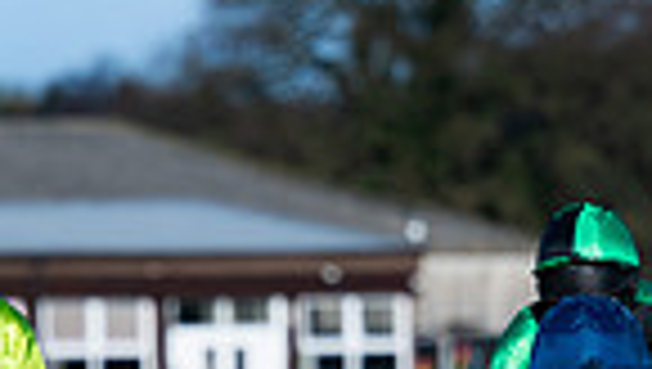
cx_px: 429
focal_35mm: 753
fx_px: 13035
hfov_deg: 2.9
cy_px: 864
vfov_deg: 1.6
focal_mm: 150
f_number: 3.5
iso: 250
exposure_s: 1/5000
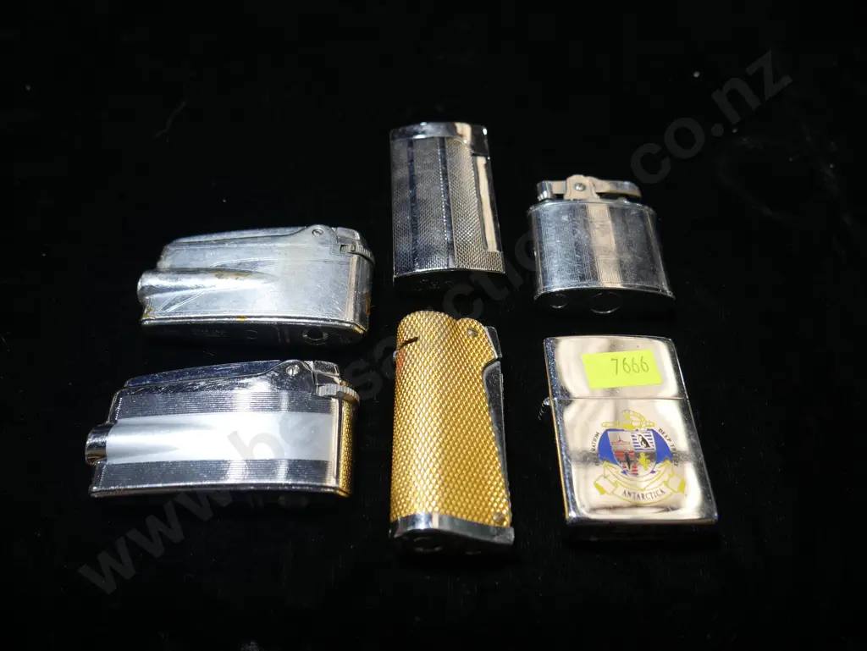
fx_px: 752
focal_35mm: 30
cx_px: 434
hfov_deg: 59.9
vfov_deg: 46.8
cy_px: 326
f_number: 4
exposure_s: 1/60
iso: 320
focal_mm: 15
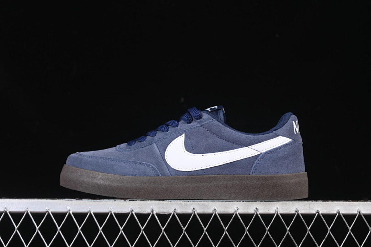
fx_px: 773
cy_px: 124
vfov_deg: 18.2
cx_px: 186
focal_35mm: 75
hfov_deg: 27.0
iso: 160
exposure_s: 1/60
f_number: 6.3
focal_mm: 50
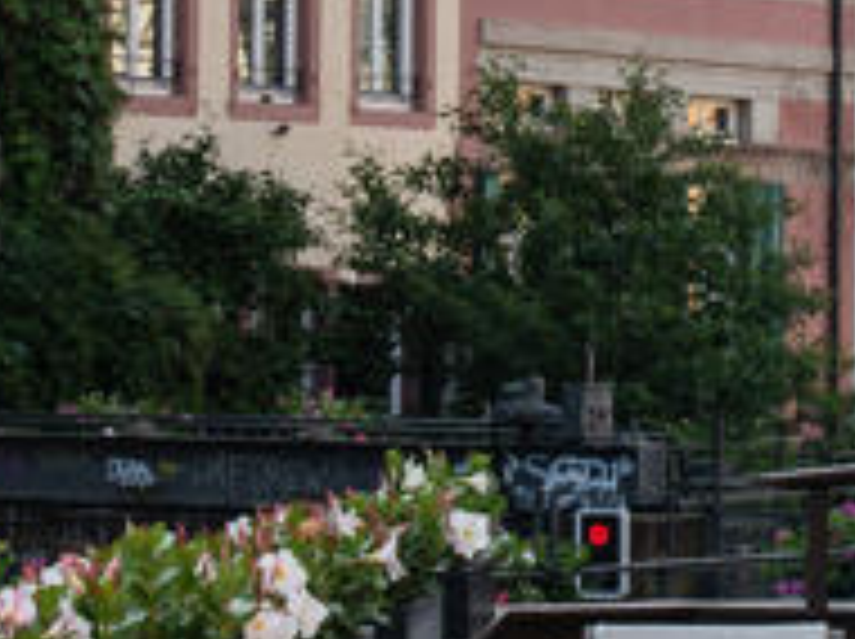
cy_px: 65
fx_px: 5600
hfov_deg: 8.7
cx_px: 724
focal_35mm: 227
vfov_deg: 6.5
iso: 160
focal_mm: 35
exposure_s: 1/20
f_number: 16
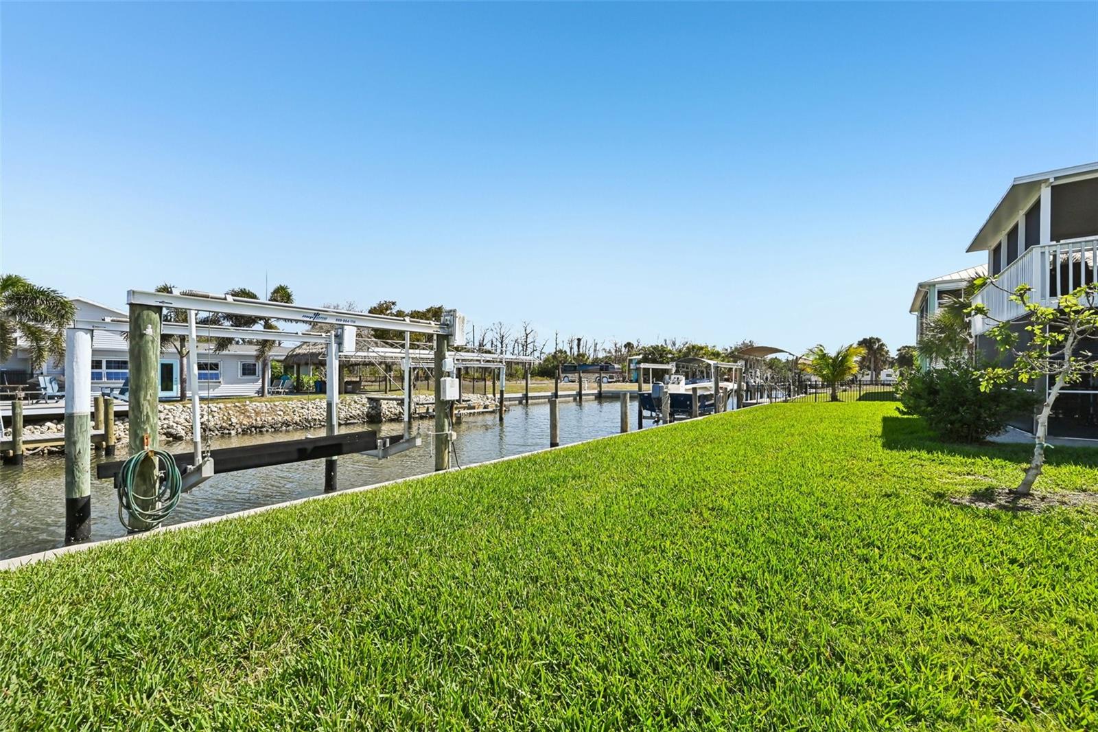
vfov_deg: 81.2
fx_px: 427
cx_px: 549
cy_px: 366
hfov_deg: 104.3
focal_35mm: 14
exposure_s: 1/1600
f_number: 8
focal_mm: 14
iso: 400
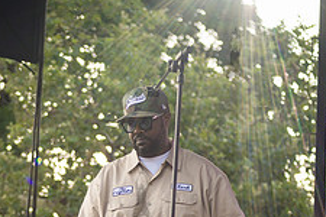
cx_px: -46
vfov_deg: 6.6
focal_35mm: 206
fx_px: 1865
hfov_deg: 9.9
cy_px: 263
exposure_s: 1/500
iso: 500
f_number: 4
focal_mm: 80
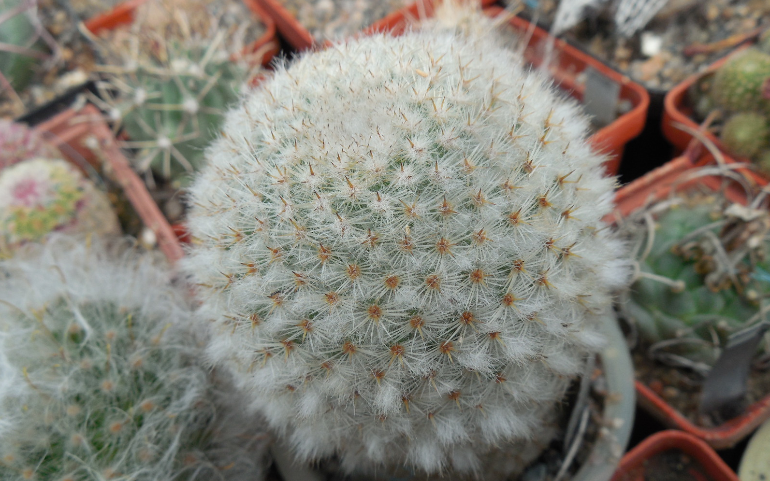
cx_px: 385
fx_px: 693
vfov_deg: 38.3
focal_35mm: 33
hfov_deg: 58.1
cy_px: 268
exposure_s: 1/400
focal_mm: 5.6
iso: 125
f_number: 3.6
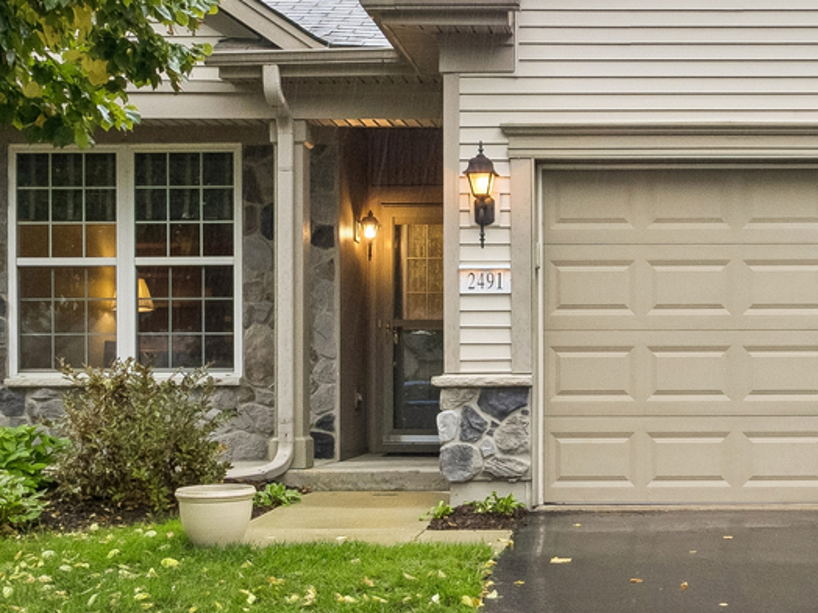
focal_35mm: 55
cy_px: 182
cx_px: 645
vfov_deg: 26.3
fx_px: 1300
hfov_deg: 34.0
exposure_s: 1/30
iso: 400
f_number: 8
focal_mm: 10
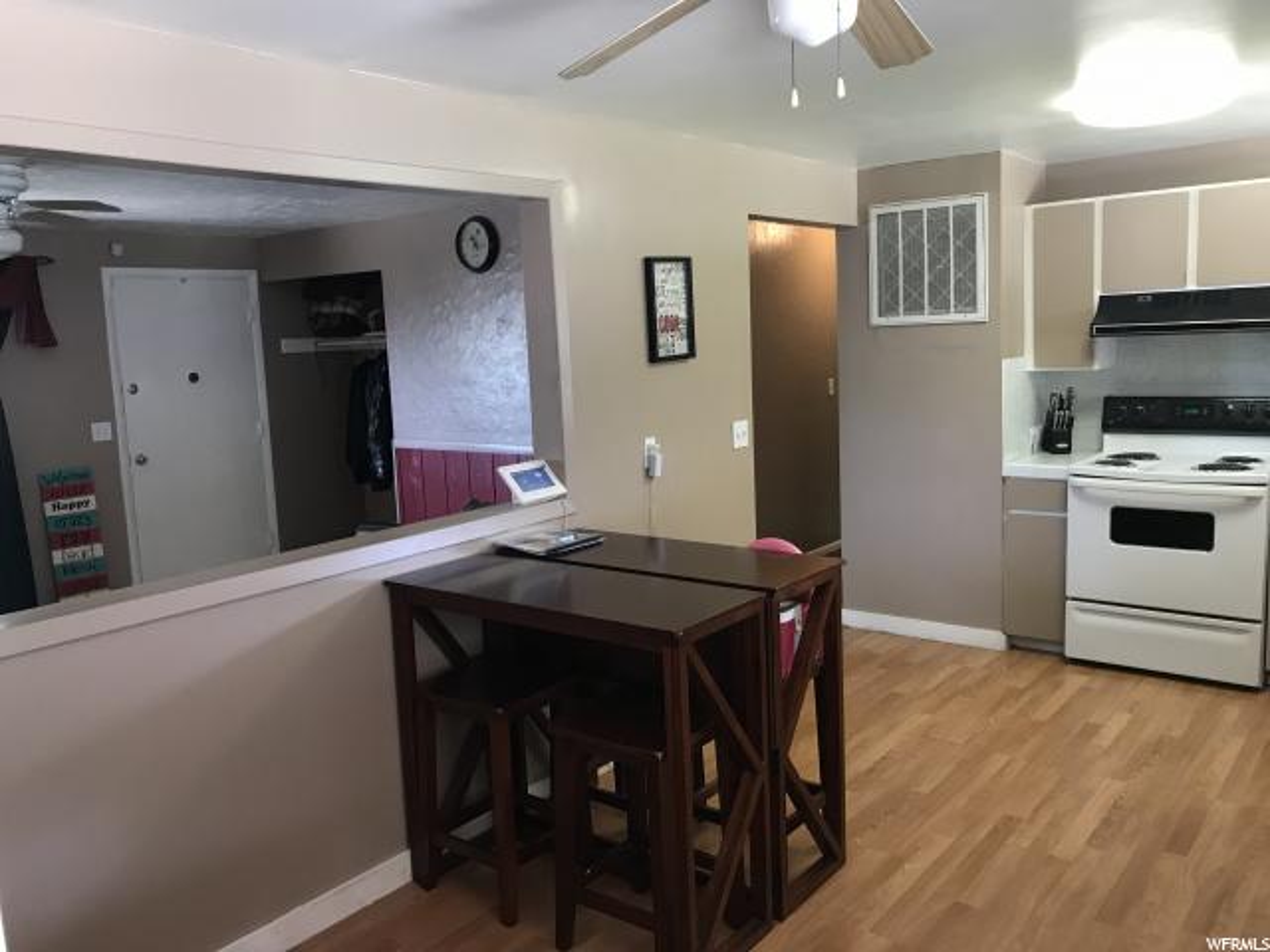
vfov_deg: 49.7
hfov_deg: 63.4
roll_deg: +2.4
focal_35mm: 28
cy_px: 476
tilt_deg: -7.1
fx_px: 1027
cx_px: 635
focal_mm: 3.99
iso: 40
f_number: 1.8
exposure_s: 1/20
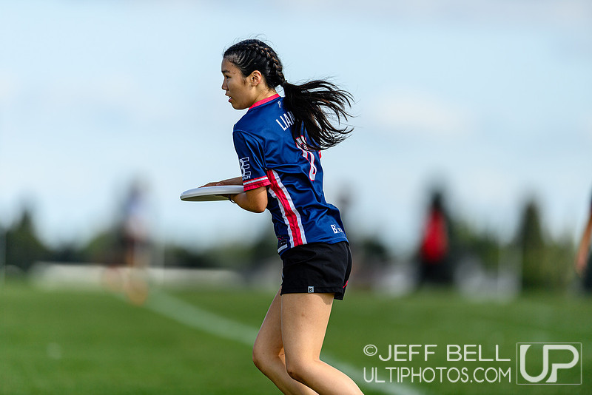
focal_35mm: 400
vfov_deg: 3.4
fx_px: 6580
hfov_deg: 5.2
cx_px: 296
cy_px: 198
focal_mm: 400
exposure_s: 1/2000
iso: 100
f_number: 3.2
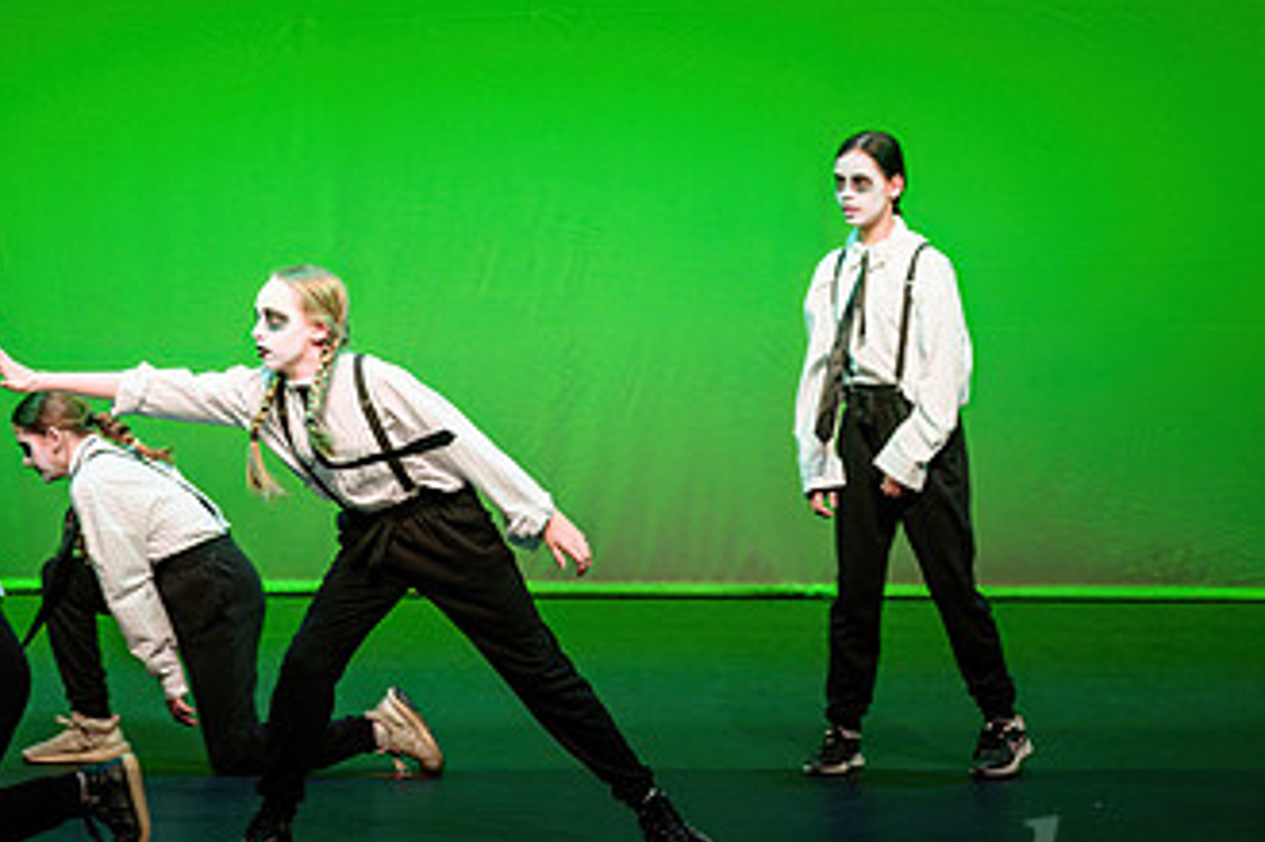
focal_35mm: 217
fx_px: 7621
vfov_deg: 6.3
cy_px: 371
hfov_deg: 9.5
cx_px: 454
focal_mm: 120
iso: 1250
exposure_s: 1/200
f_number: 3.2
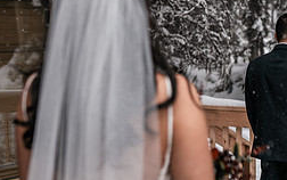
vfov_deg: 15.7
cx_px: 218
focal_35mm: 83
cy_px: 58
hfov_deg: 24.6
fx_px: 650
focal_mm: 35
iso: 200
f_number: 2
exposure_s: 1/400
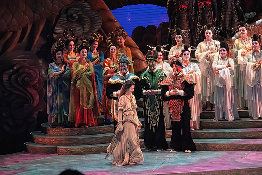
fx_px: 1456
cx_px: 131
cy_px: 88
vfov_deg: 6.9
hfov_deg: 10.3
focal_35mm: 200
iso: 20000
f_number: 10
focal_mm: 200
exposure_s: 1/1000
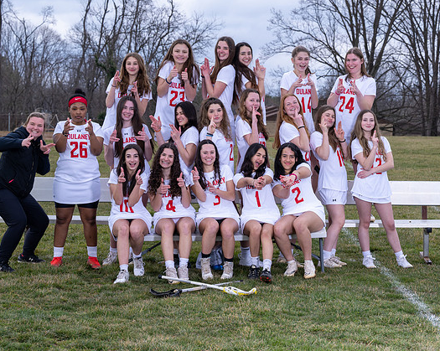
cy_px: 171
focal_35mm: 98
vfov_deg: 15.7
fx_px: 1275
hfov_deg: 19.5
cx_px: 300
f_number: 6.3
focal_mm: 70
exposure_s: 1/160
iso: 200
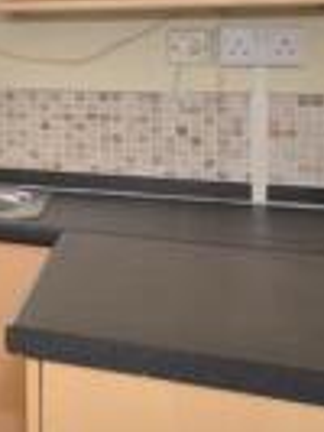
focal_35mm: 71
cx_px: -557
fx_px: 885
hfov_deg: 12.7
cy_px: 32
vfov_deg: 26.3
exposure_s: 1/60
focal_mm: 10
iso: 200
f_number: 5
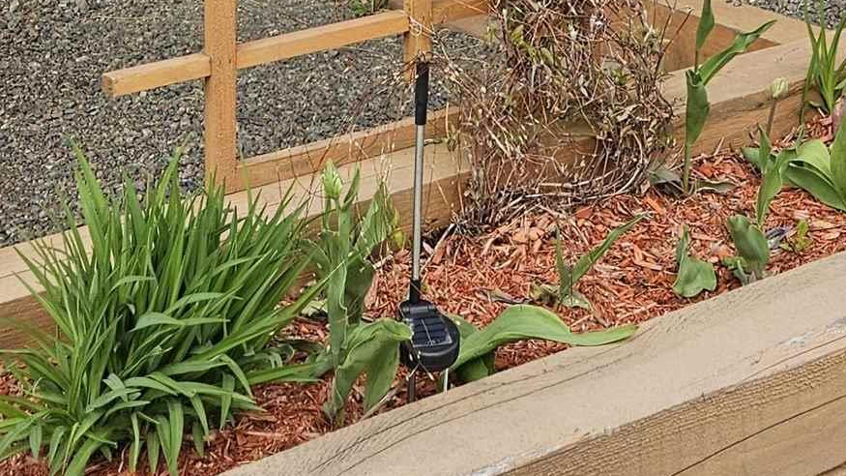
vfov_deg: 12.3
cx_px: 603
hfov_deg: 24.0
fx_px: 1974
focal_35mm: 88
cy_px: -441
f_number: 1.8
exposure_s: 1/1248
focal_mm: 5.4
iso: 40
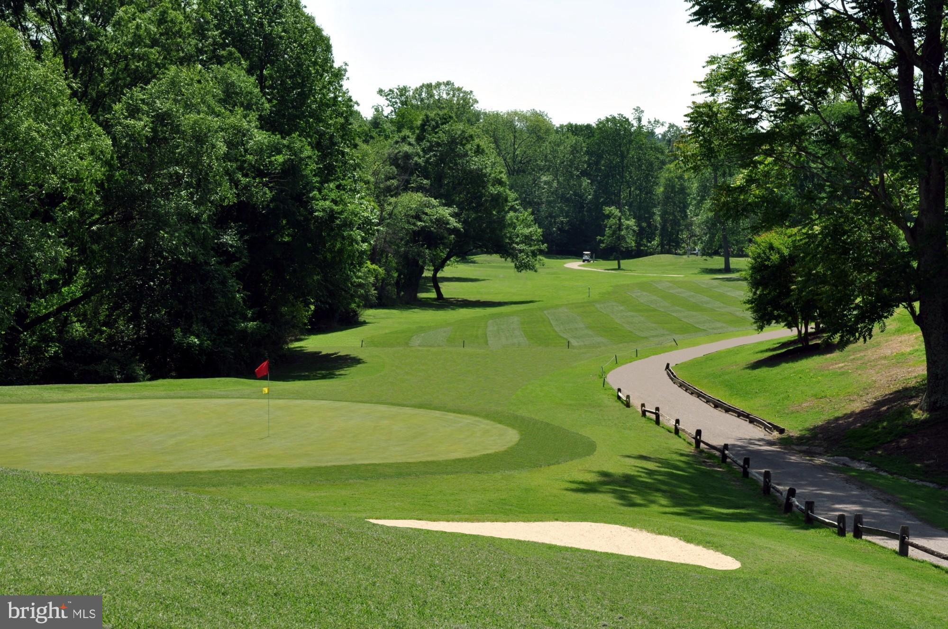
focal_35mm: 68
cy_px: 314
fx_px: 1775
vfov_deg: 20.1
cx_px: 474
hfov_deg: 29.9
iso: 200
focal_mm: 45
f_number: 11
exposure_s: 1/200
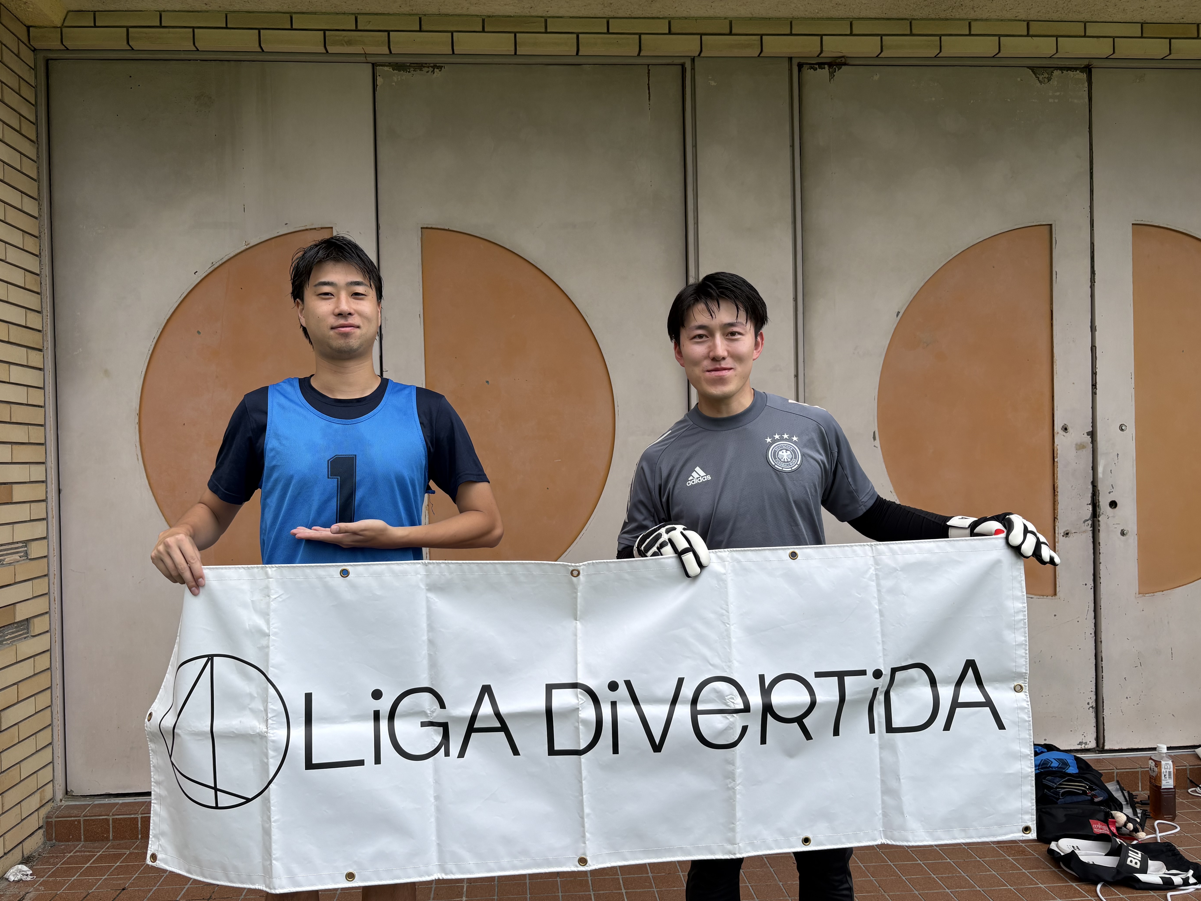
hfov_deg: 65.3
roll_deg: +2.0
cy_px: 467
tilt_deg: -0.1
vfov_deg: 51.3
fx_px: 937
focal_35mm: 27
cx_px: 580
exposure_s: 1/920
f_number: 1.6
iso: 50
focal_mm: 5.96
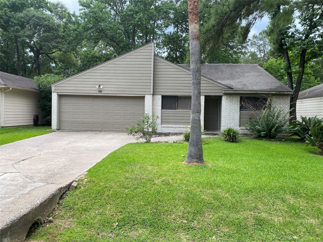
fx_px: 243
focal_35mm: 26
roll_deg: -1.7
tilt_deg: -2.4
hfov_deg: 67.3
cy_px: 121
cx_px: 162
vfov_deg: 53.1
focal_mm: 4.25
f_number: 1.8
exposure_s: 1/423
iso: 32
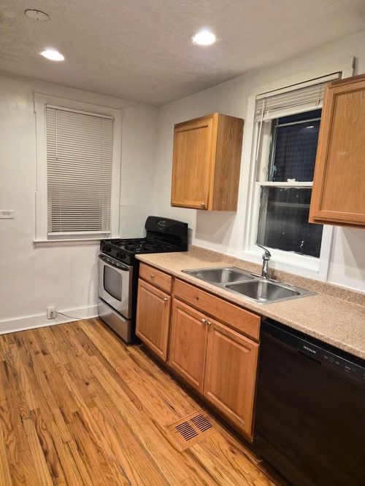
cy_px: 243
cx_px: 182
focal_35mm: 23
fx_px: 323
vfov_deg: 73.9
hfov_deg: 58.9
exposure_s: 1/120
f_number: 1.8
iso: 640
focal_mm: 5.4
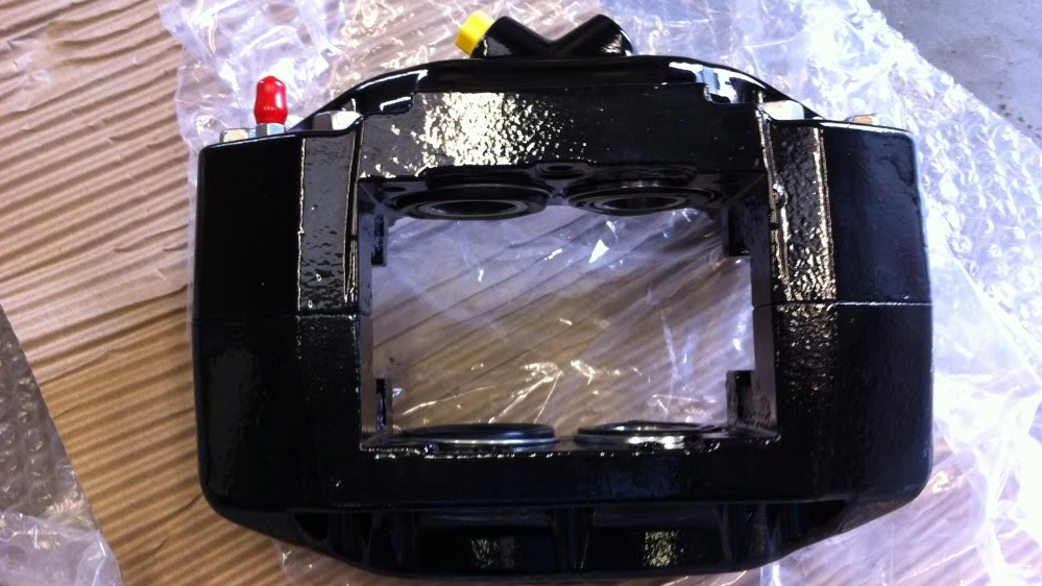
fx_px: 1078
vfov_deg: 30.4
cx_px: 512
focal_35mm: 39
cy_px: 265
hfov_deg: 51.6
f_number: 2.8
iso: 100
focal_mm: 3.9
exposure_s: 1/15
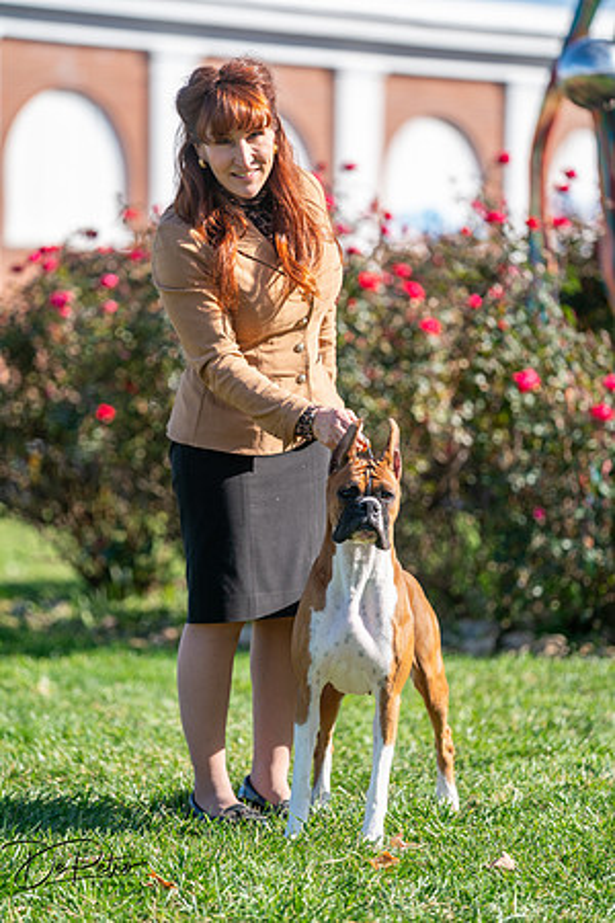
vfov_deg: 12.5
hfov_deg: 8.3
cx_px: 308
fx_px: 4228
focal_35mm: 165
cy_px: 462
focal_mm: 165
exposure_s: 1/800
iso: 100
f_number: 3.2
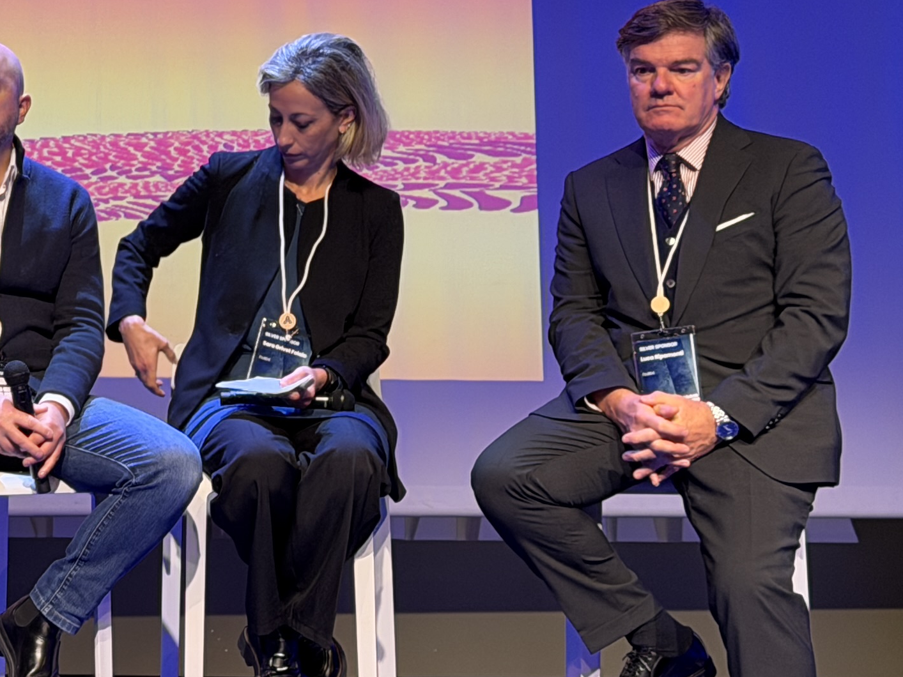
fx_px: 3574
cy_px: 238
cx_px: -380
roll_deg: +0.5
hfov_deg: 13.7
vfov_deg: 10.8
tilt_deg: +1.6
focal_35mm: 137
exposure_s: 1/50
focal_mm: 6.76
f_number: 1.78
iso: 125
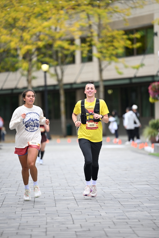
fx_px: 1324
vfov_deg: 10.3
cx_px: 80
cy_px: 119
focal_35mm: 200
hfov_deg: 6.9
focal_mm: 200
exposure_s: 1/2000
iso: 640
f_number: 2.8
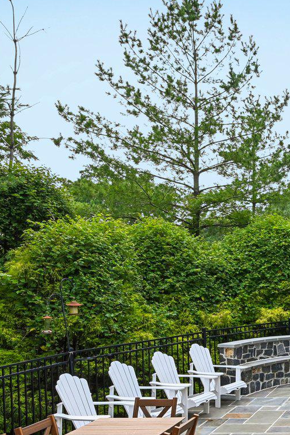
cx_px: 404
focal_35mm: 43
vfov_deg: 45.4
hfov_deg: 25.5
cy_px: 235
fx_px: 520
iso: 800
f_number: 8
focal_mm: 16
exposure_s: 1/800
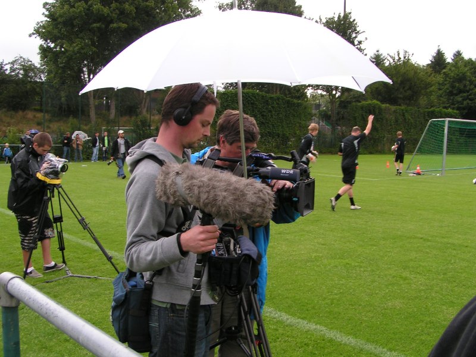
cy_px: 178
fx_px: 536
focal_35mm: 39
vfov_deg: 36.8
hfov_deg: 47.9
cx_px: 238
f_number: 4.5
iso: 50
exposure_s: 1/125
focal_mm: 6
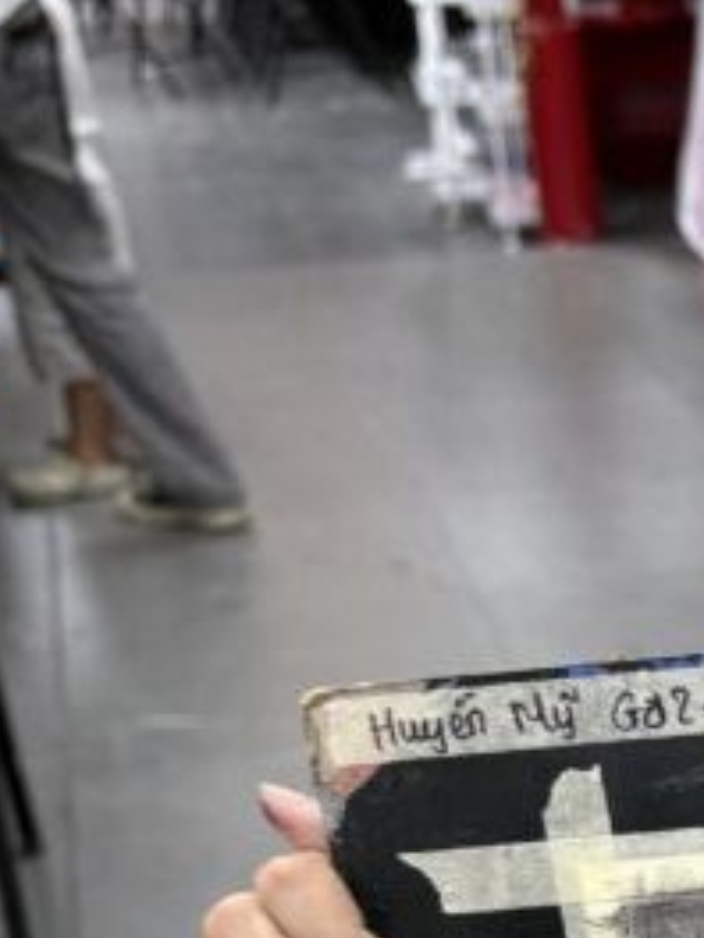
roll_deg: -1.0
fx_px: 2468
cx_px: 1287
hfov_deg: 14.3
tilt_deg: -24.9
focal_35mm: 91
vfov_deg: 20.9
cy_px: 920
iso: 100
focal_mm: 6.76
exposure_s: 1/121
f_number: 1.78
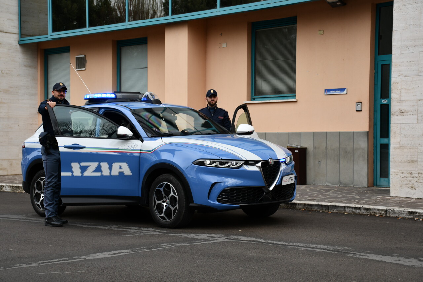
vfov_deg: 18.9
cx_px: 212
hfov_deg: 28.1
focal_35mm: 72
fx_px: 846
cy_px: 141
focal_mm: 48
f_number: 6.3
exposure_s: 1/160
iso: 100
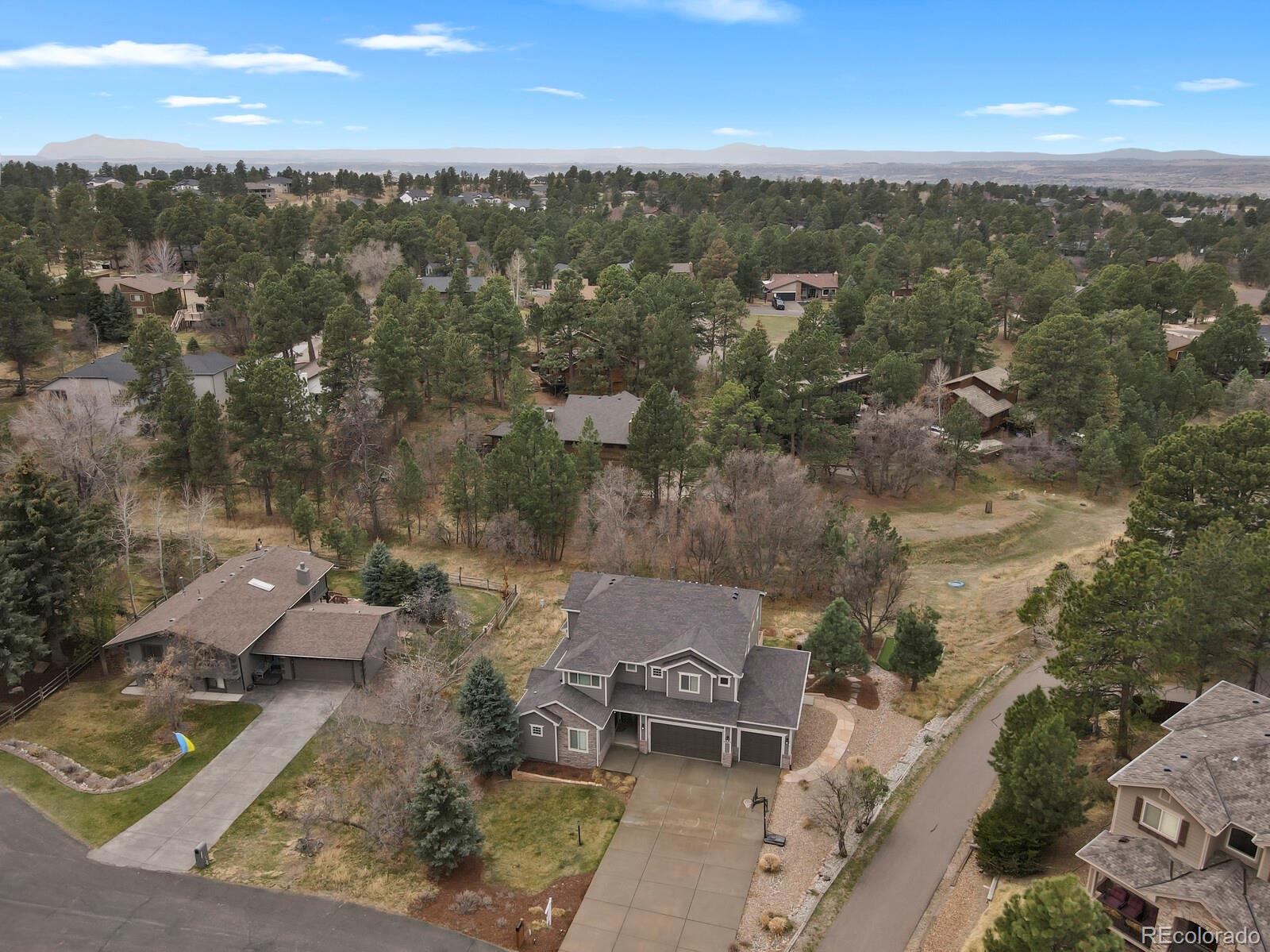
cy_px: 476
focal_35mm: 24
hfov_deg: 71.6
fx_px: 880
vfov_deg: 56.8
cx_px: 635
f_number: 2.8
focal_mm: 4.5
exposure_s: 1/320
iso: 100
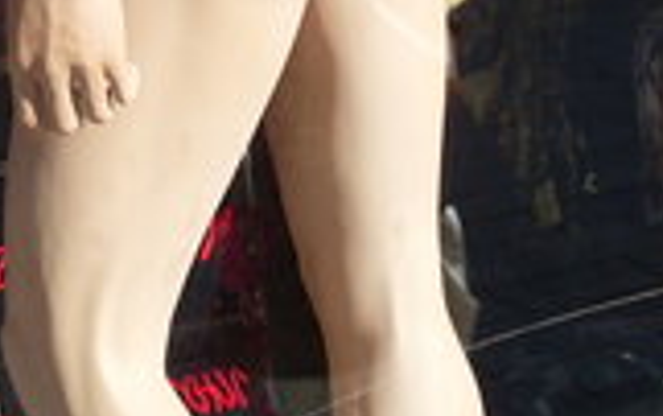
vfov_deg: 12.6
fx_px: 1809
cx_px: 334
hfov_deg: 20.8
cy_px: -144
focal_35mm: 100
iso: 80
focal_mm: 6.3
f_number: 2.8
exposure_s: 1/500
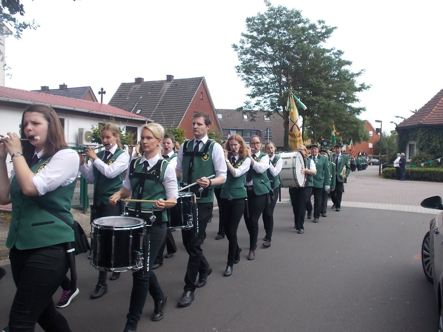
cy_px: 166
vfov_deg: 41.8
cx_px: 222
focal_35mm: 34
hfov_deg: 54.0
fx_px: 435
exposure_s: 1/500
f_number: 3.6
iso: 80
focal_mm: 6
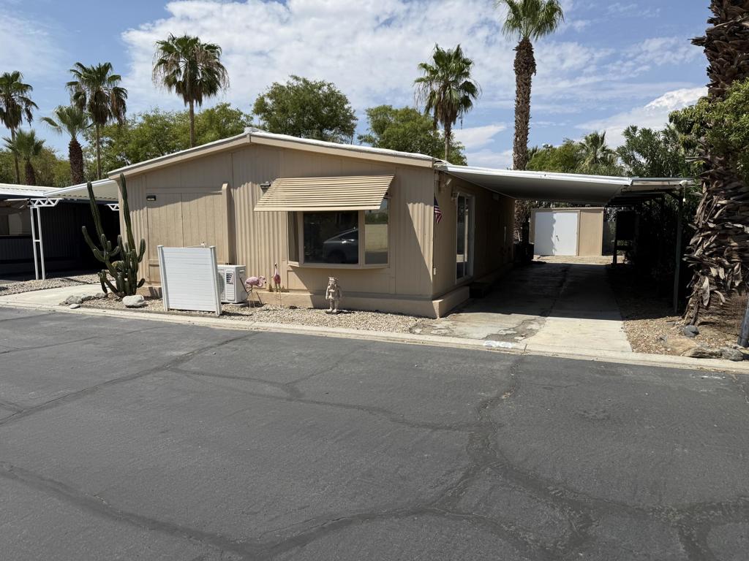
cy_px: 280
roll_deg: +0.1
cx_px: 374
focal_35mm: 24
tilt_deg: -5.4
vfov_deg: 56.8
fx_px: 519
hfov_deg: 71.6
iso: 80
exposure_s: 1/6711
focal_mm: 6.76
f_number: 1.78
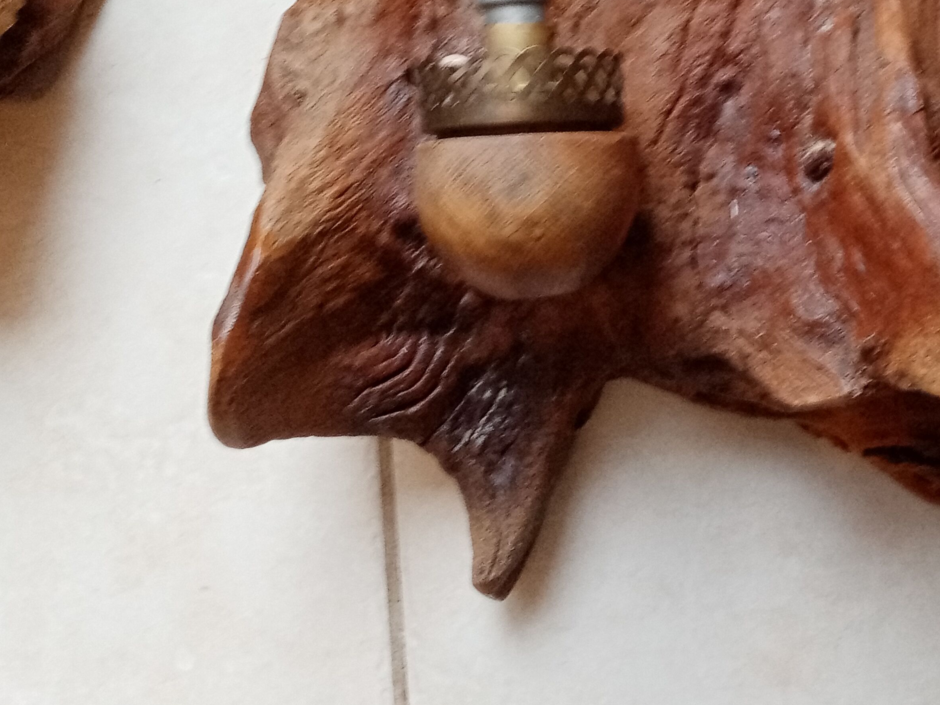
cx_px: 830
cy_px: 176
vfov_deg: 31.0
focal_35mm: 46
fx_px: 1249
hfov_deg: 38.6
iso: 311
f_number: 1.8
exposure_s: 1/33.3
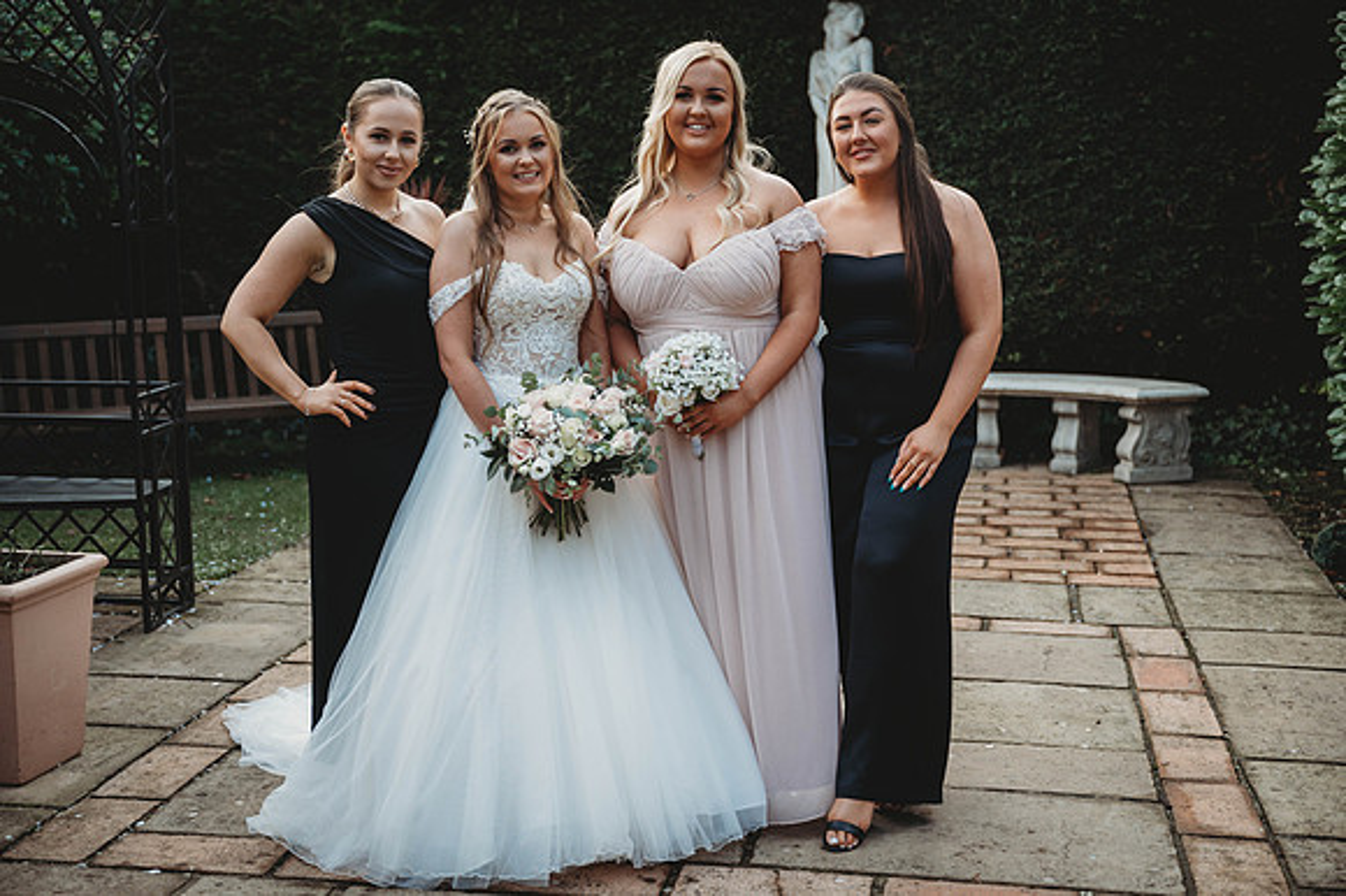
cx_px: 673
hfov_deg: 41.1
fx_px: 1794
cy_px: 448
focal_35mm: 48
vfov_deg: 28.0
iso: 100
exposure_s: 1/640
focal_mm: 48
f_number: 2.8
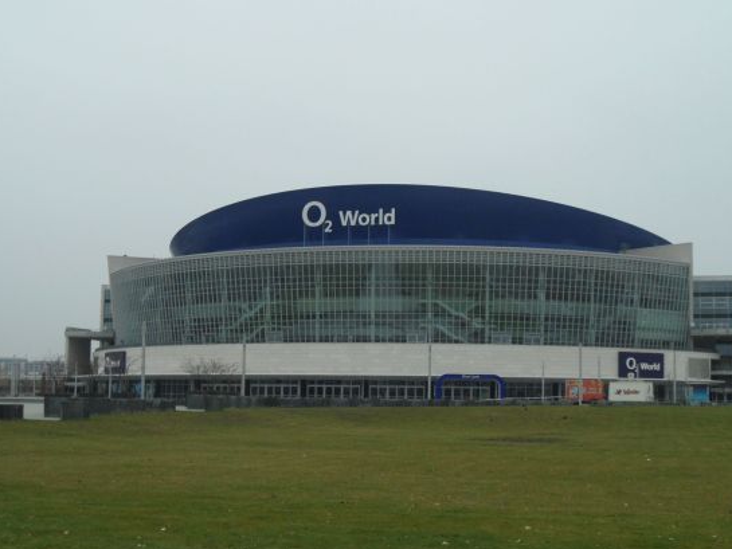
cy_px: 321
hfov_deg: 40.4
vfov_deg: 30.8
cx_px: 400
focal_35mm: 47
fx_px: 994
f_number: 3.6
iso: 80
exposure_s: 1/350
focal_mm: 6.5
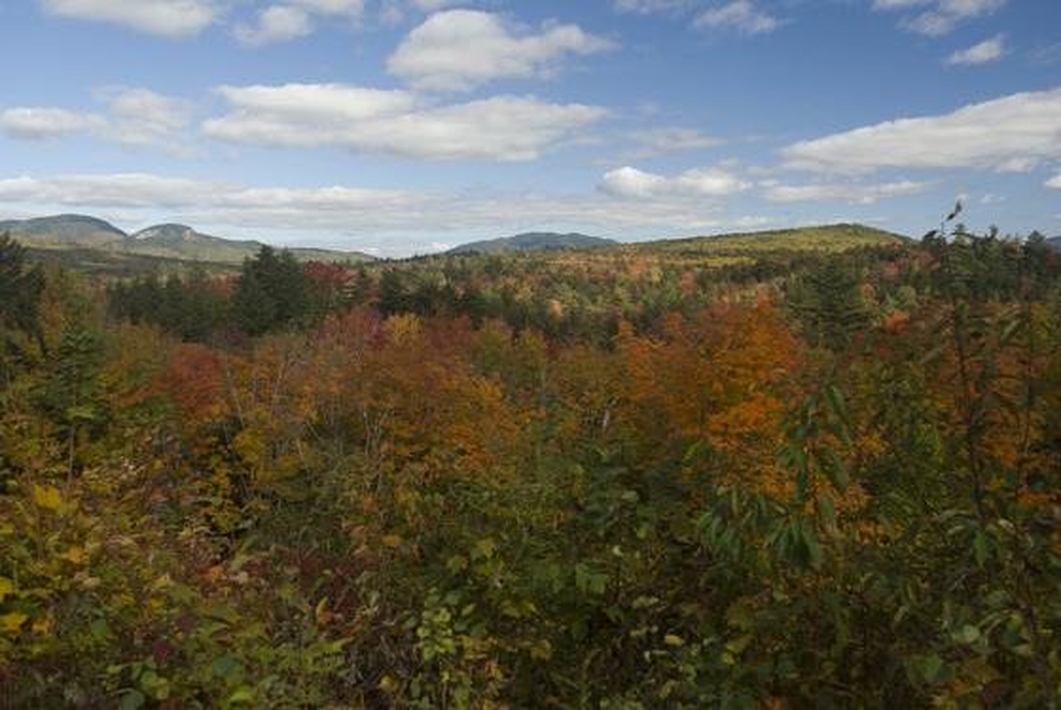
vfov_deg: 43.7
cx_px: 530
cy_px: 355
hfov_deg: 61.9
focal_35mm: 30
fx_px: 885
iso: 400
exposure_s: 1/1000
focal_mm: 20
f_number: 4.5
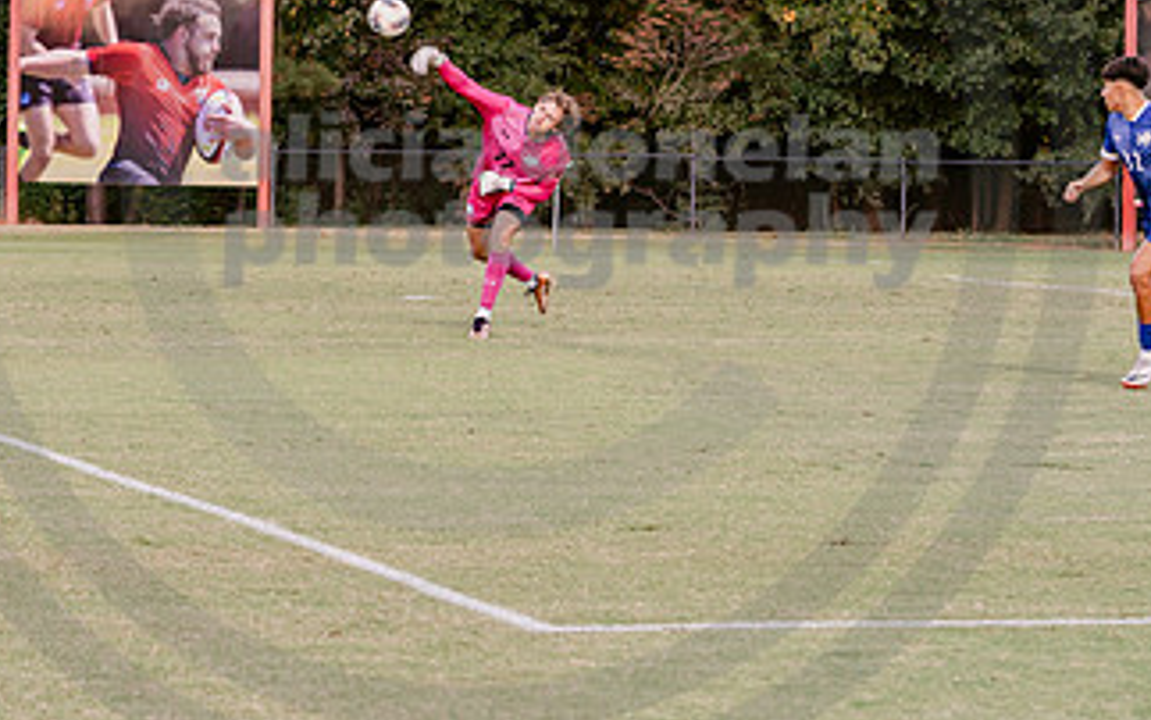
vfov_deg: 7.9
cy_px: 187
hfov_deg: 12.7
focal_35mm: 165
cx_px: 470
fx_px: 5177
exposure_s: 1/200
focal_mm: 90
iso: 640
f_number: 4
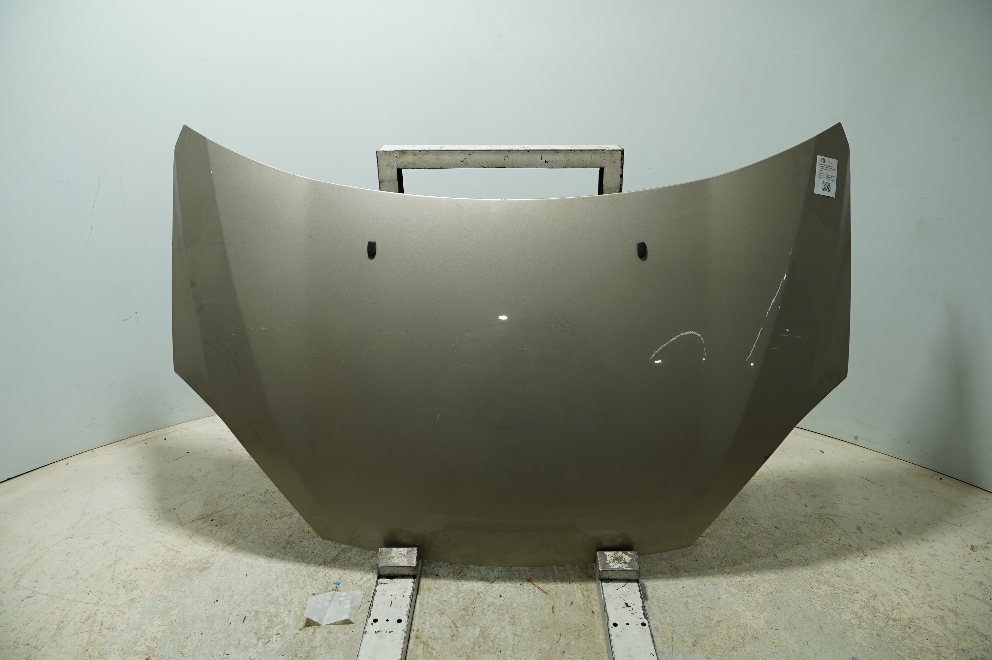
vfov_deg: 53.0
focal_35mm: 24
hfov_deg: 73.8
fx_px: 661
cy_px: 330
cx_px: 496
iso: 250
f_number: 4
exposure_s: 1/160
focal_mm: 16
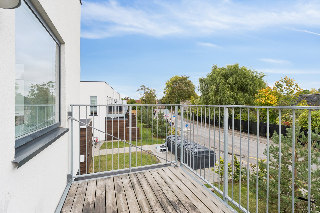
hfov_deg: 95.0
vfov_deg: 72.1
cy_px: 106
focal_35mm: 16
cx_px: 160
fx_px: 147
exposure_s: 1/125
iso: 200
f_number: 8
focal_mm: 11
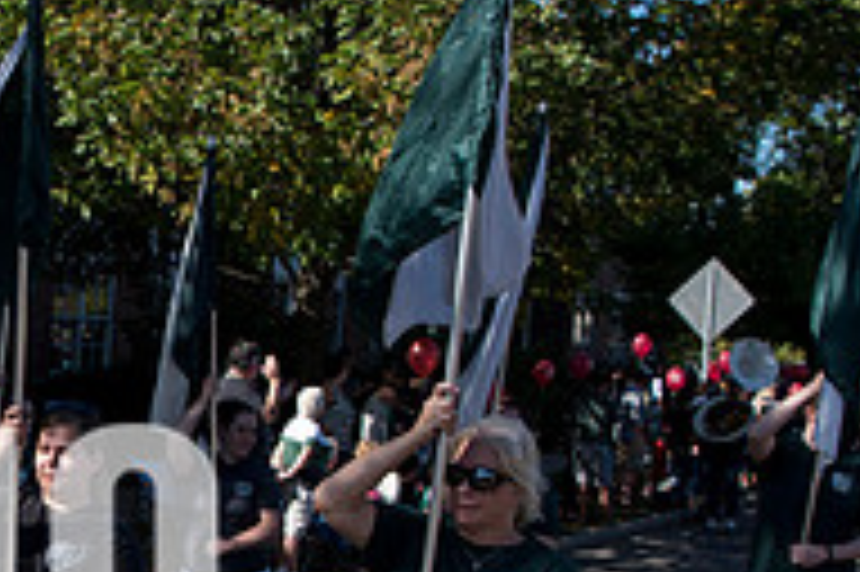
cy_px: 637
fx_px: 1742
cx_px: -122
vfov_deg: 17.9
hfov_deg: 25.4
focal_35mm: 73
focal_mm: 24
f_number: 4.5
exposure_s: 1/1600
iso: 250
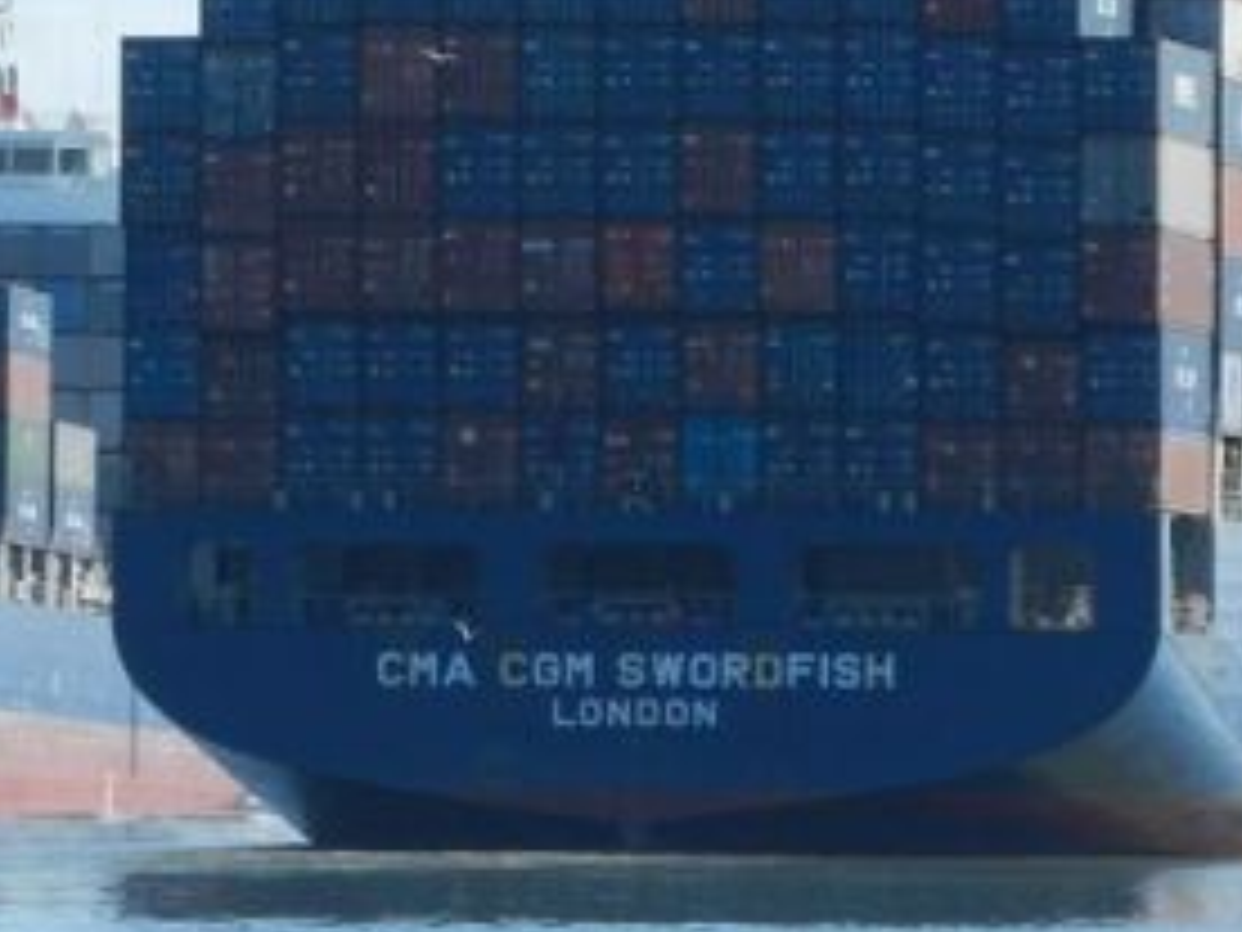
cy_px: 419
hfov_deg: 3.9
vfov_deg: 3.0
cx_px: 234
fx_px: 18083
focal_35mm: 504
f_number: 5.3
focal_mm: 39.1
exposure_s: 1/800
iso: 160
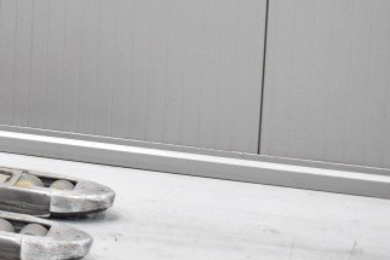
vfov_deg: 10.8
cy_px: -99
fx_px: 1333
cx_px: -334
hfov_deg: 14.4
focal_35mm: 123
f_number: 5
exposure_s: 1/30
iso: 1600
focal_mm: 22
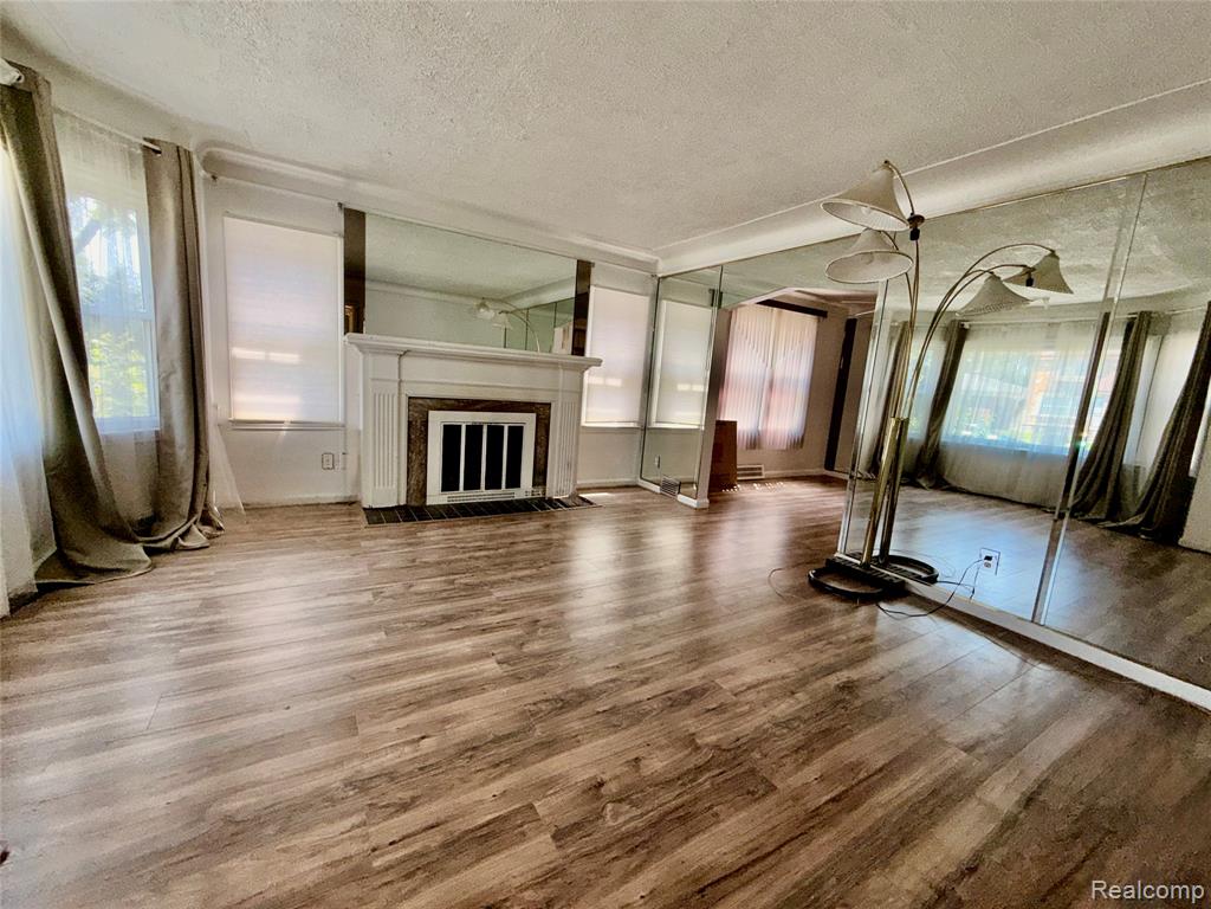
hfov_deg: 102.1
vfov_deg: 85.7
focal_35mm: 14
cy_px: 454
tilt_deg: -7.9
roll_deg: -4.7
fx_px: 490
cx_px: 606
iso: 32
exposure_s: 1/122
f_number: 2.2
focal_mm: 2.22
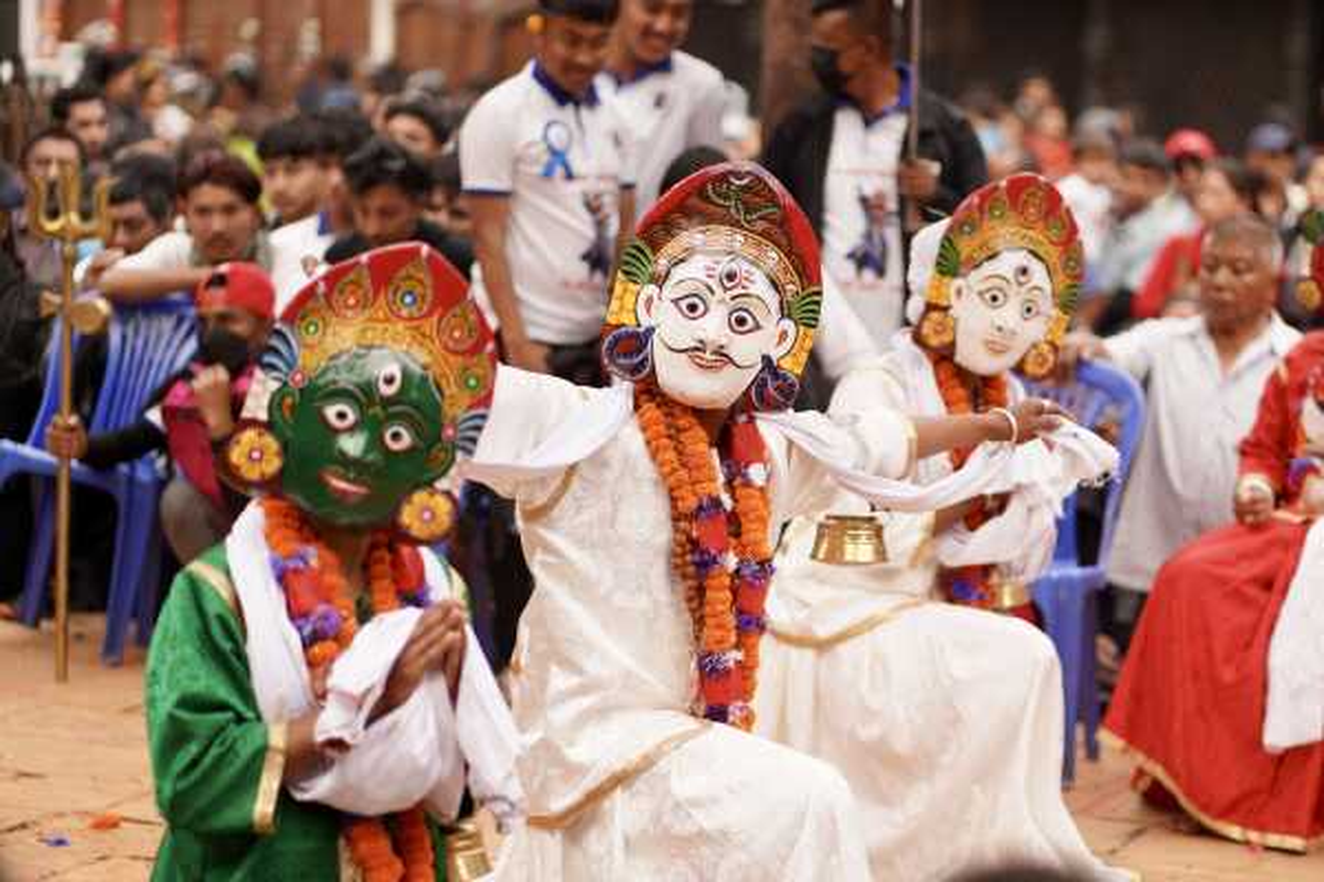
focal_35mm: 85
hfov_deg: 23.9
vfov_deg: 16.1
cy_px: 441
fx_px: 3126
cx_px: 662
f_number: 1.8
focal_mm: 85
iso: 250
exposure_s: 1/500
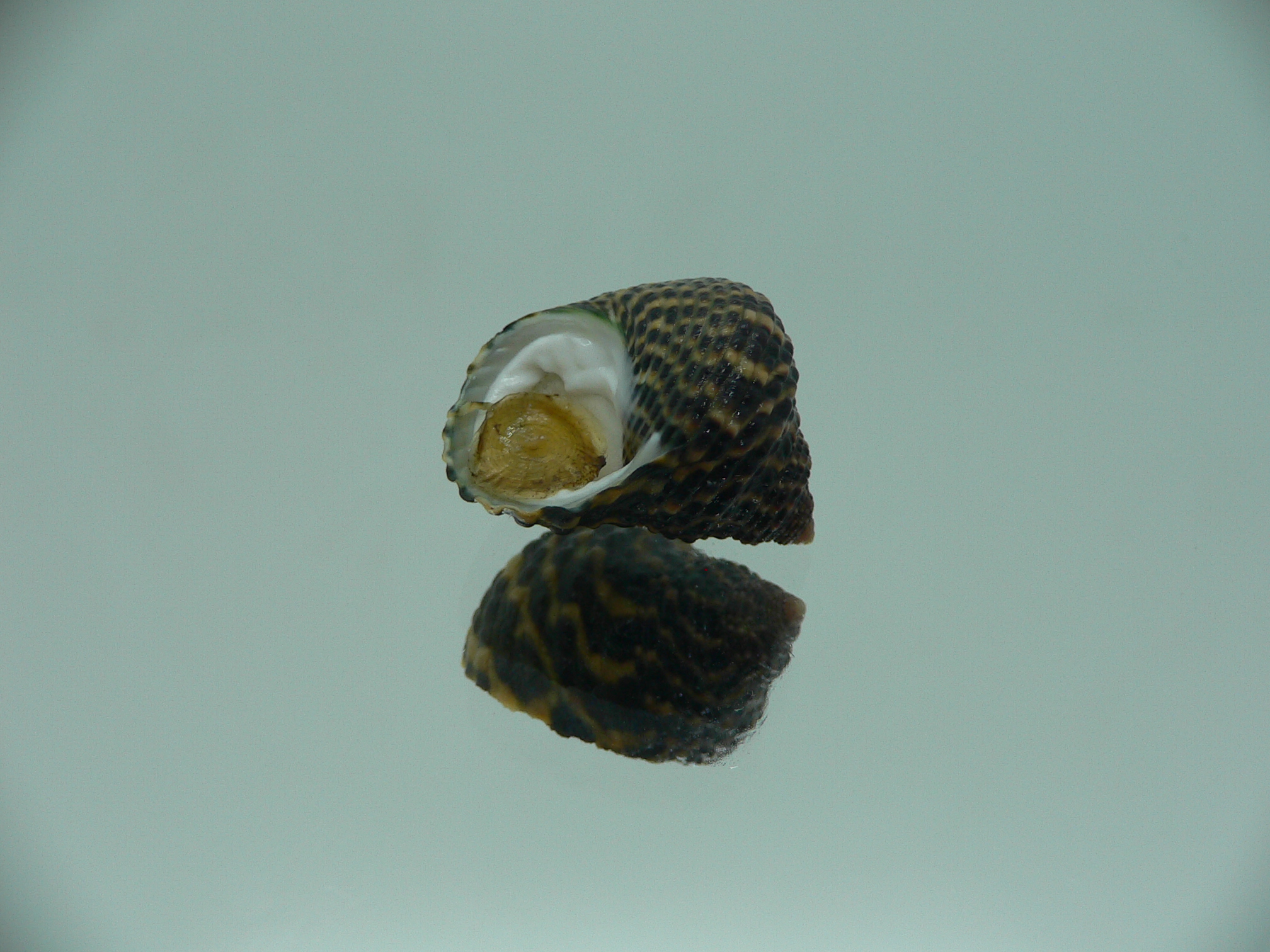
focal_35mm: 35
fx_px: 1284
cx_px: 635
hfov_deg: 52.6
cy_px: 476
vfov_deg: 40.7
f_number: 2.8
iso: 80
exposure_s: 1/60
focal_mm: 4.6
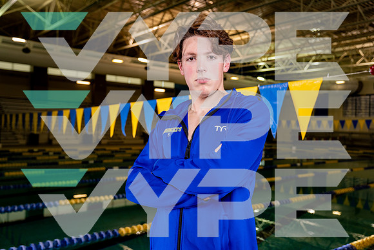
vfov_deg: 38.9
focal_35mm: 34
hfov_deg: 55.8
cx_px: 187
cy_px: 125
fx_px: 353
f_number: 4
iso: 400
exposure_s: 1/200
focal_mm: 34
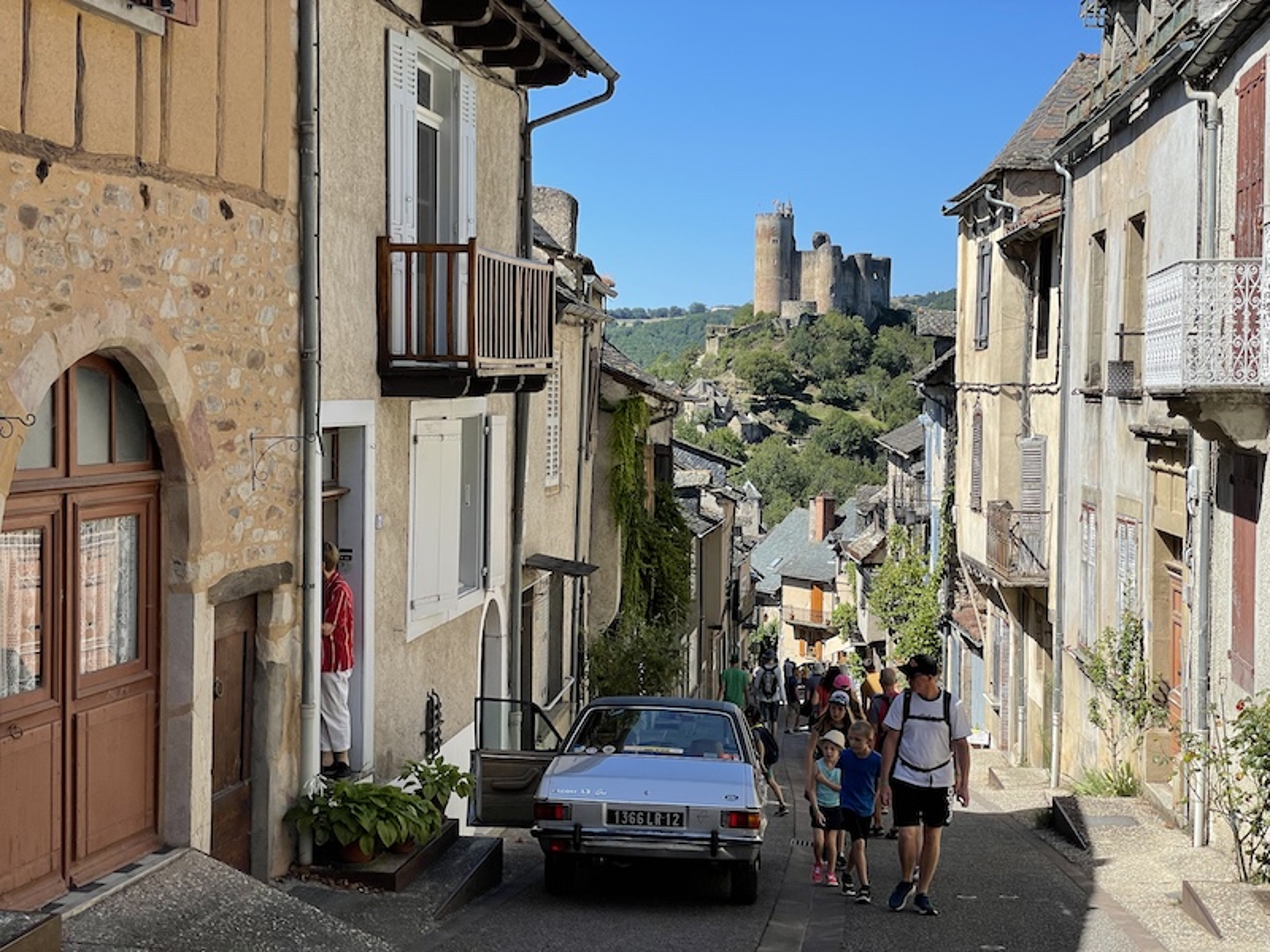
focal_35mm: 52
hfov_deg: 36.8
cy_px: 476
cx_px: 635
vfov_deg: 28.0
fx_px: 1908
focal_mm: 6
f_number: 2
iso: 25
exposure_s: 1/1199
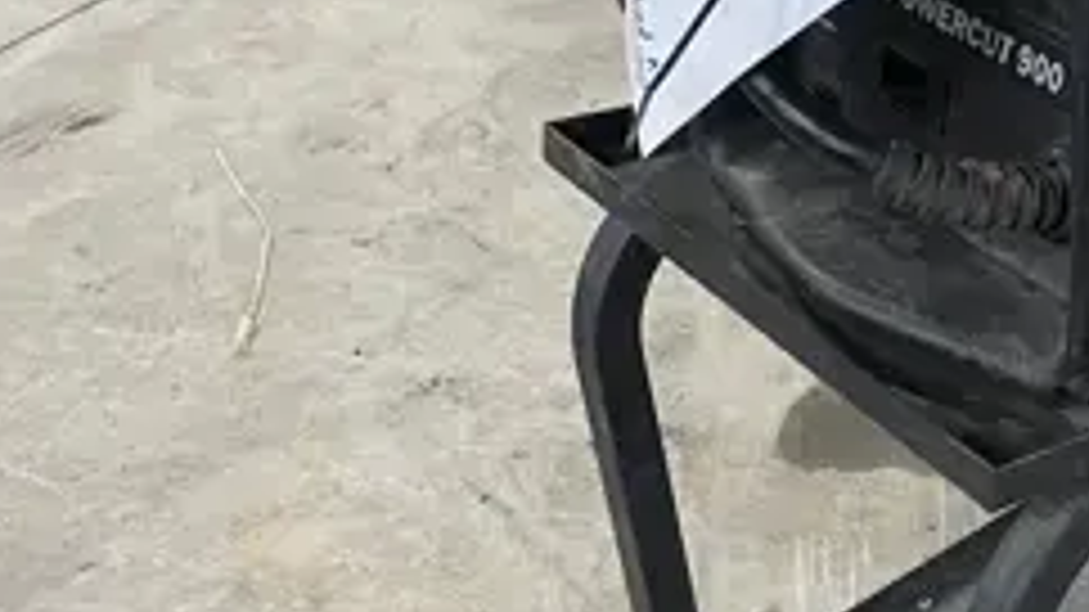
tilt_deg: -35.0
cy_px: 171
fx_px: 2165
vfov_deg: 16.0
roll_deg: +1.7
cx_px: 1197
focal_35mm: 75
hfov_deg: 26.1
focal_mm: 5.1
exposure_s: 1/60
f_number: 1.6
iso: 160
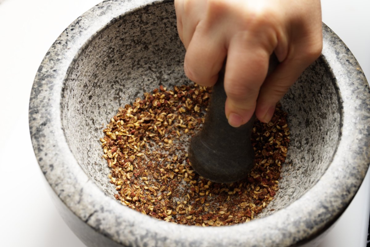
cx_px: 185
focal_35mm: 45
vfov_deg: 29.8
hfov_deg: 43.6
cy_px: 124
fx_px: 462
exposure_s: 1/100
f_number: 8
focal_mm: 45
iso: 100
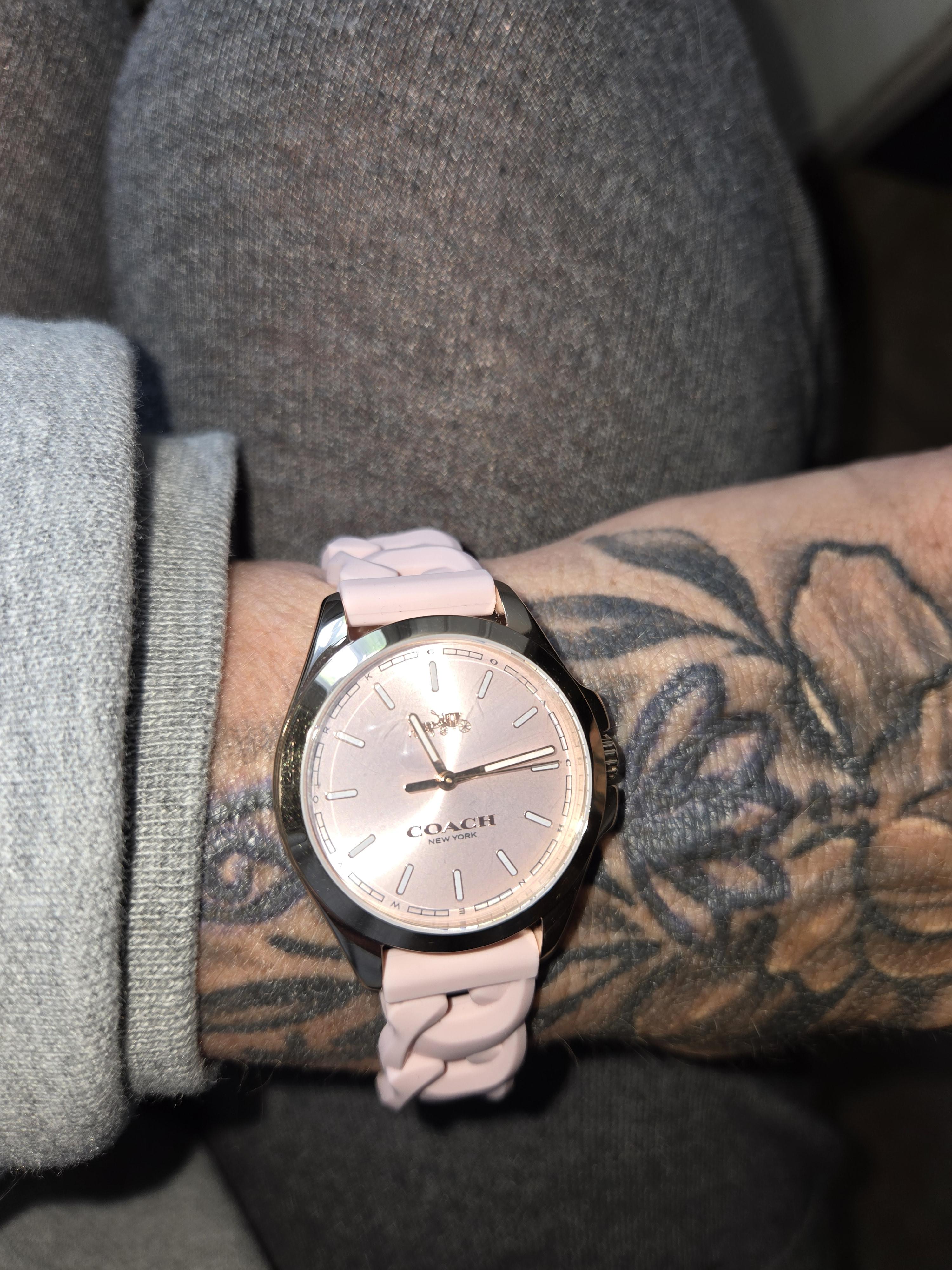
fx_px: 843
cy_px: 635
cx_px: 476
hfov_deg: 58.9
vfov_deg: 73.9
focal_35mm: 23
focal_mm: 5.4
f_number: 1.8
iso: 40
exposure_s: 1/50
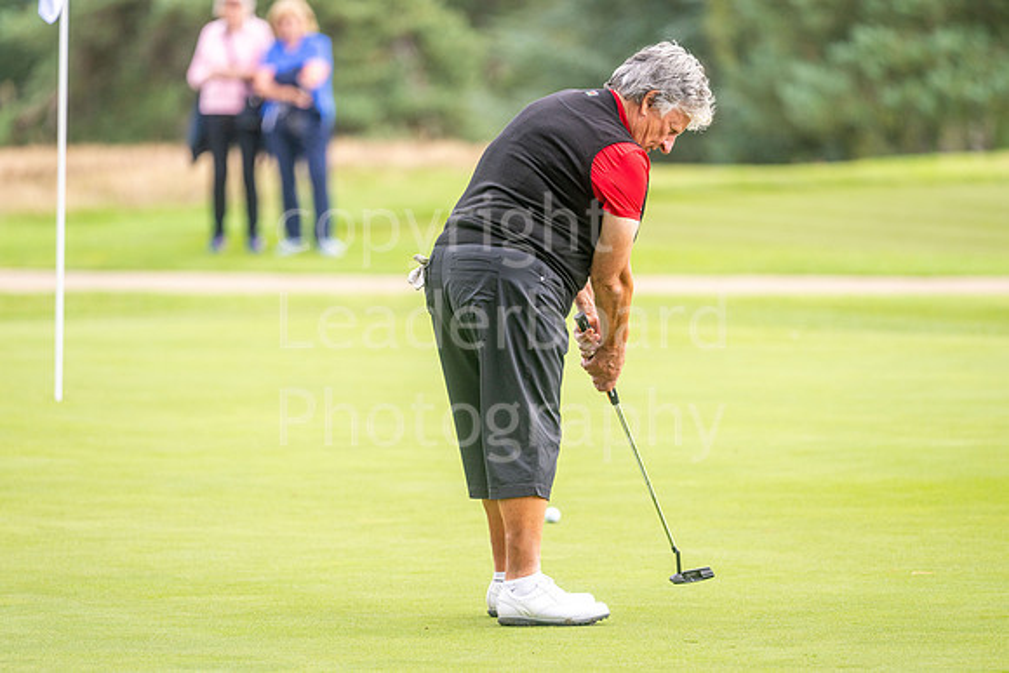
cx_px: 504
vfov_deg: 4.6
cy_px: 336
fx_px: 8410
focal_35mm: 300
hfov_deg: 6.9
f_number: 4
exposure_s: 1/1000
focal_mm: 300
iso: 400
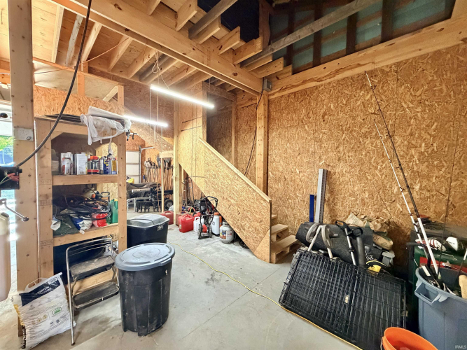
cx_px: 234
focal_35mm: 14
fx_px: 189
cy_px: 175
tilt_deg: -2.4
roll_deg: -0.4
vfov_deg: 85.7
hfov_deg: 102.1
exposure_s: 1/60
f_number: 2.2
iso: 800
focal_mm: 2.22
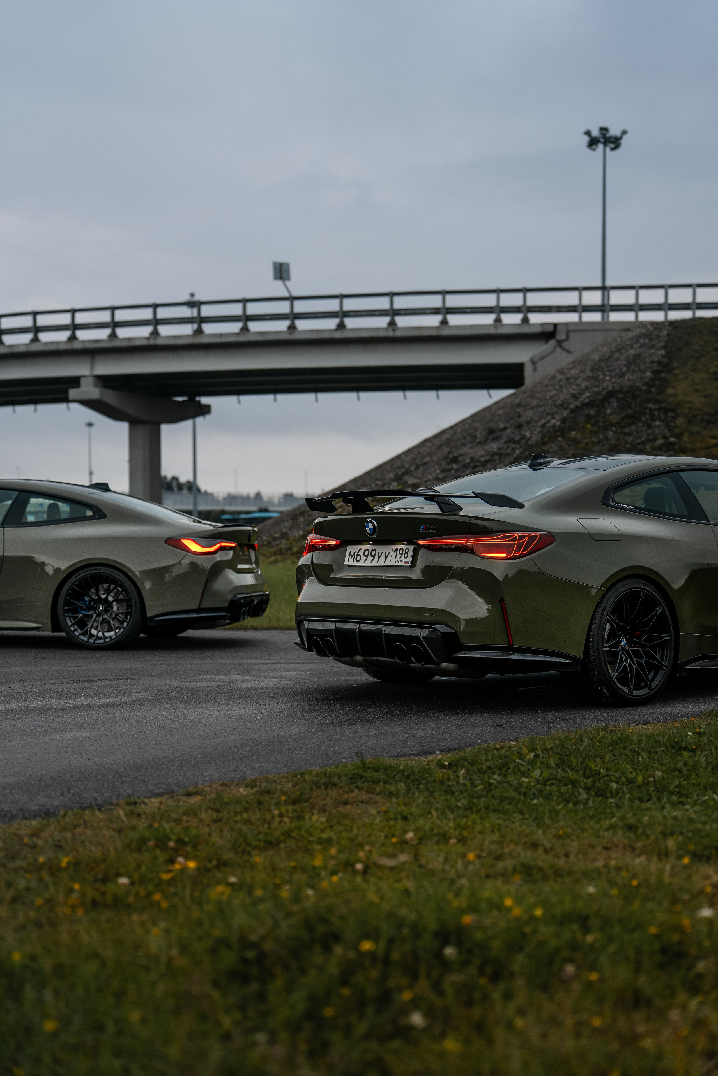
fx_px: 1406
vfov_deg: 41.9
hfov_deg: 28.6
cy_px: 538
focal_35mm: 47
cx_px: 359
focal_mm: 47
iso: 250
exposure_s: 1/400
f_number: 2
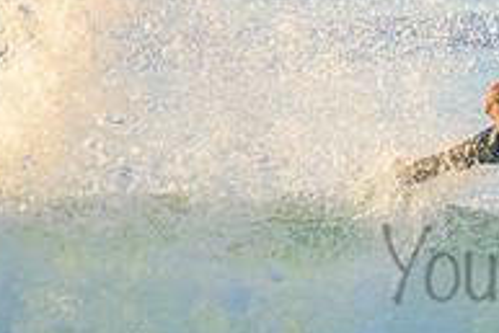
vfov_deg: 0.6
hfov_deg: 0.9
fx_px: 31293
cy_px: 241
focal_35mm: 2256
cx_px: 649
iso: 500
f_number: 5.6
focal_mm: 500
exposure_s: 1/1250
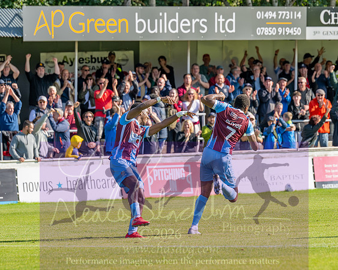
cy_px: 118
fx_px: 3228
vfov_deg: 4.8
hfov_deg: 6.0
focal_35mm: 323
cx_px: 172
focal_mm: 170
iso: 400
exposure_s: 1/2500
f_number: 4
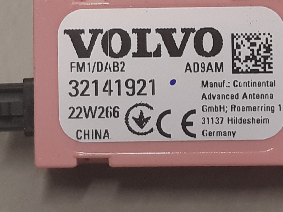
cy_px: 75
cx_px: 185
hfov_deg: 51.8
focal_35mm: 35
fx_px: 286
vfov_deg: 40.3
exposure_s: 1/50
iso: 64
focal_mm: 3.93
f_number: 1.7
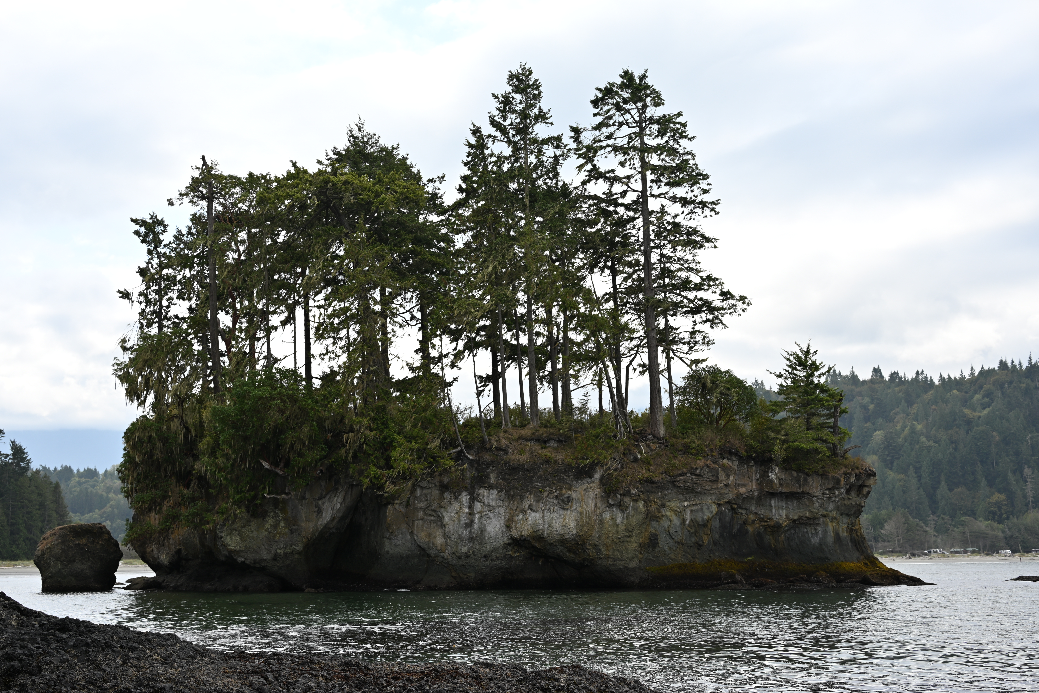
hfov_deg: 39.6
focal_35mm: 50
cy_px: 346
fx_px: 1443
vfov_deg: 27.0
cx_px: 520
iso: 100
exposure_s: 1/320
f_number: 6.3
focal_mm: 50
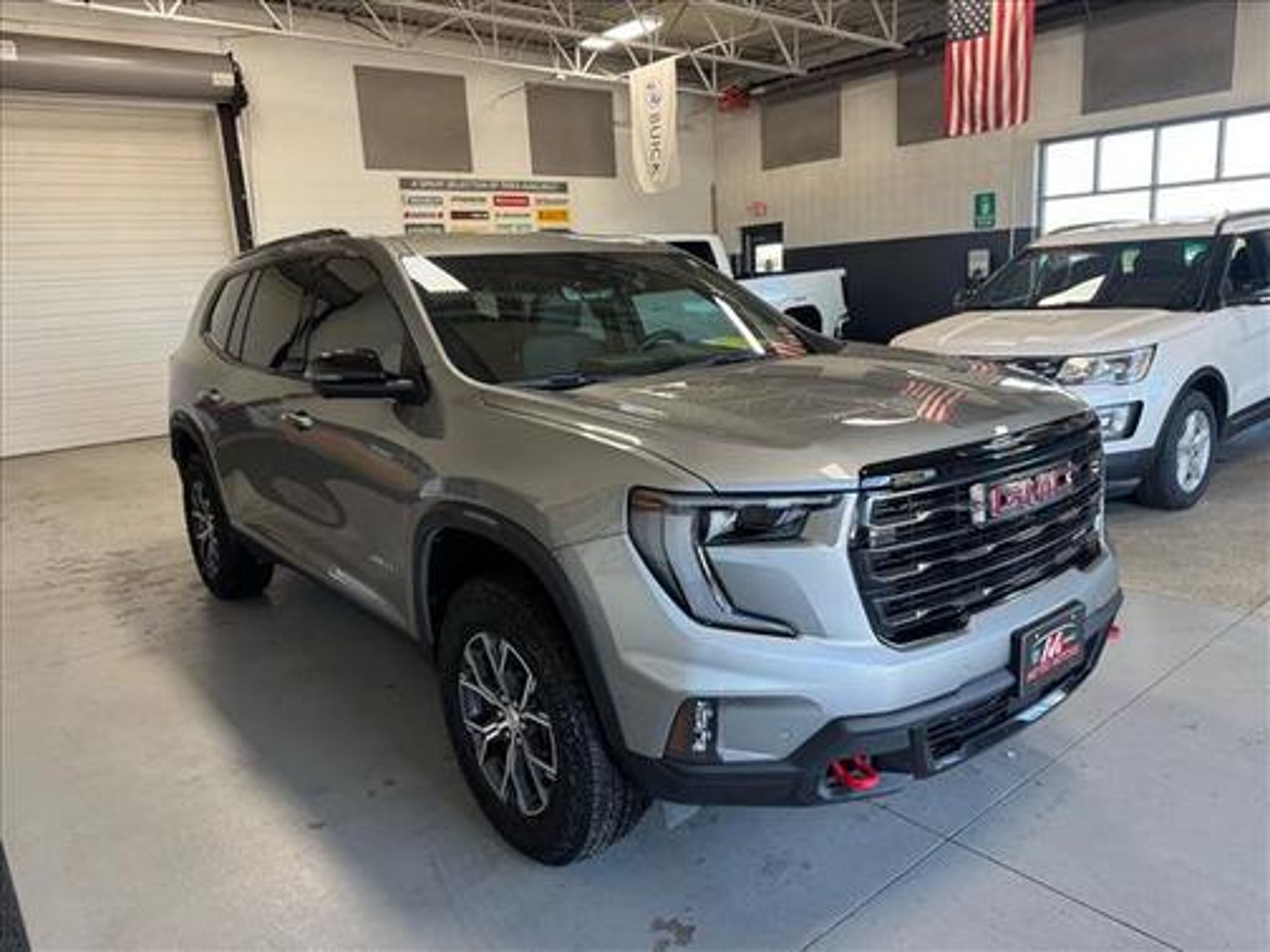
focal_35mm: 24
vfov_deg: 56.8
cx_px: 635
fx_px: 881
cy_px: 476
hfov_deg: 71.6
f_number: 1.78
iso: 160
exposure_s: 1/120
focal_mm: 6.76
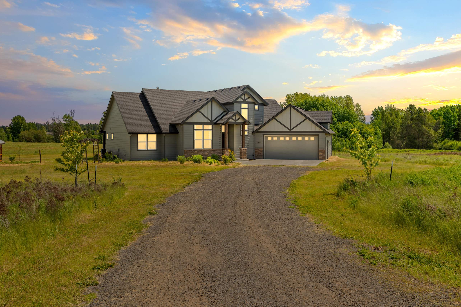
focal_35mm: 36
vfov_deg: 36.8
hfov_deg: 53.1
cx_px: 230
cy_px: 132
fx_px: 461
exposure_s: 1/100
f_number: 8
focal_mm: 30
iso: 100
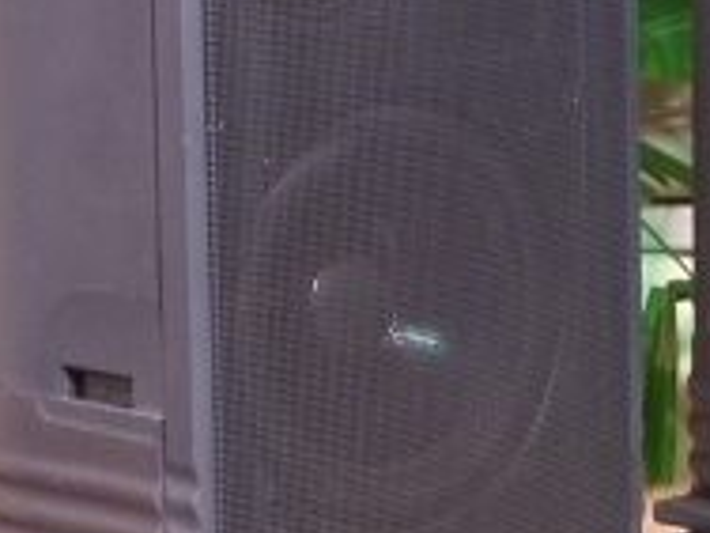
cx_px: 650
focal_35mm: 273
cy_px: 98
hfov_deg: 7.2
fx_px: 5599
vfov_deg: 5.4
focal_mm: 16.6
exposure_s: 1/5
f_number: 4.4
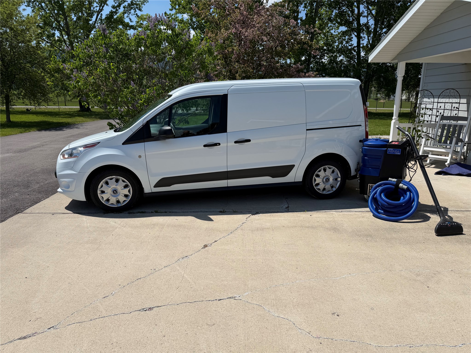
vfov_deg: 56.8
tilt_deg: -14.1
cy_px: 176
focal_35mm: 24
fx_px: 327
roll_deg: +0.3
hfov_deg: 71.6
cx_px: 236
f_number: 1.78
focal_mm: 6.76
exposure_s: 1/8130
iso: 80
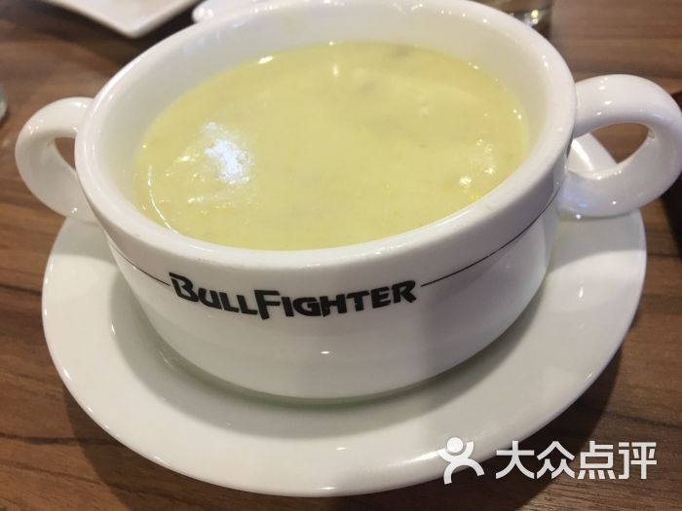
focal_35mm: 29
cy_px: 256
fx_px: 571
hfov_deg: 61.7
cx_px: 341
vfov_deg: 48.2
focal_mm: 4.15
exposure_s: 1/25
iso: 200
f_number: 2.2
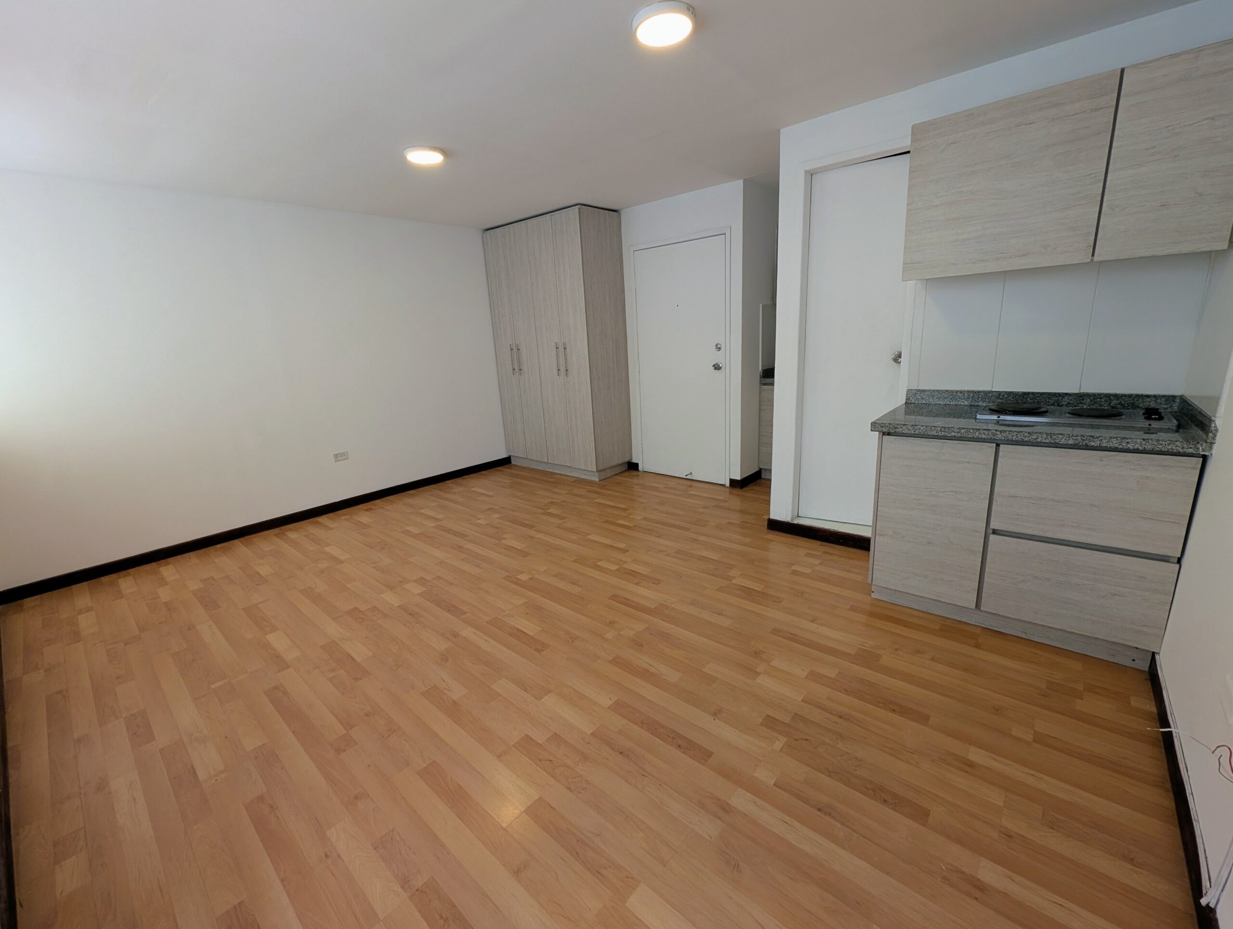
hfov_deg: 106.1
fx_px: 464
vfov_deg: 90.1
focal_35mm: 13
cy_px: 464
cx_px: 616
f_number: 2.2
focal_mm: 1.95
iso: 46
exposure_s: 1/32.5
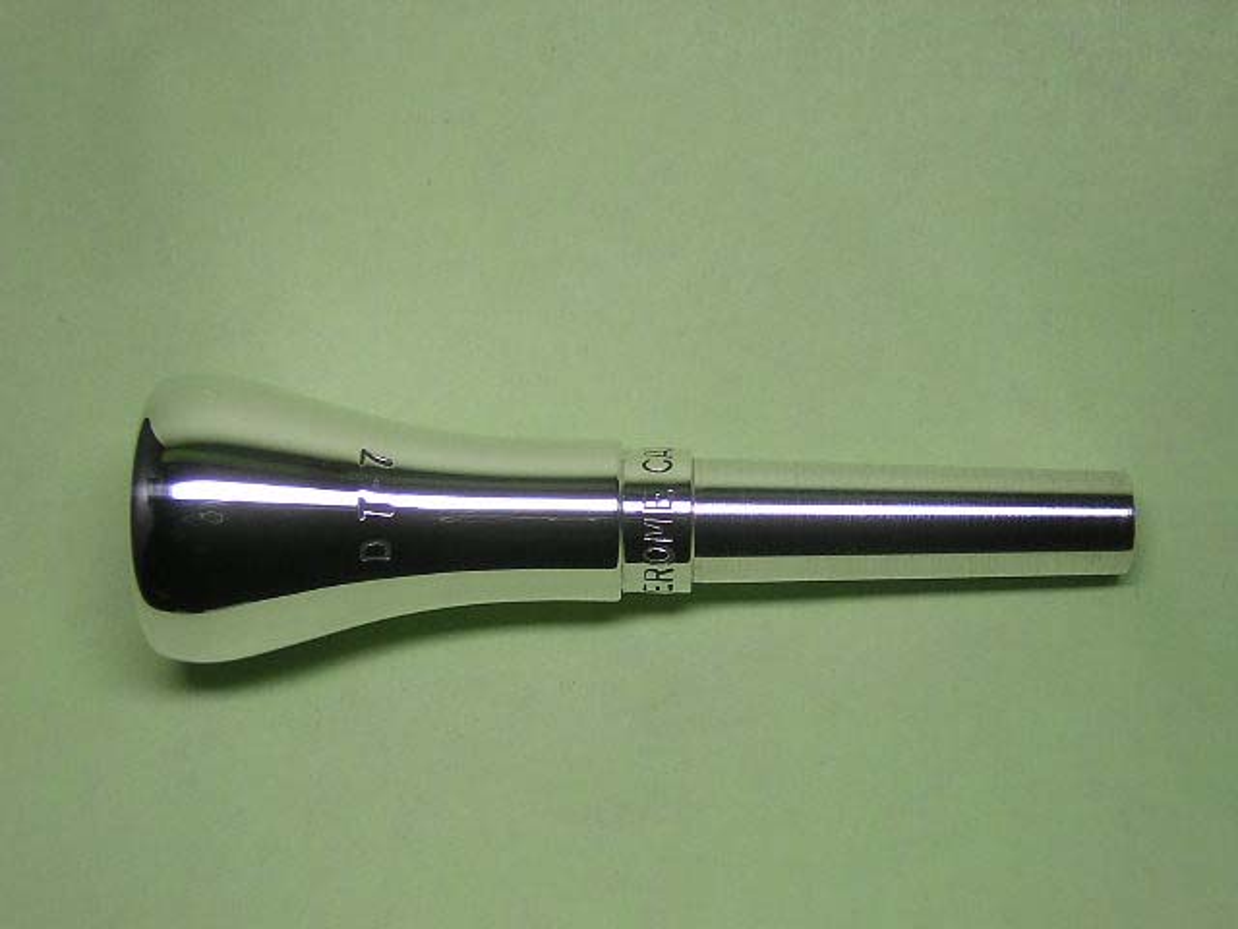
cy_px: 464
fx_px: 2217
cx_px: 619
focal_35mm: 62
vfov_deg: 23.7
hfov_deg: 31.2
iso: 100
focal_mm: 8.1
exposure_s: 1/107
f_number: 3.4
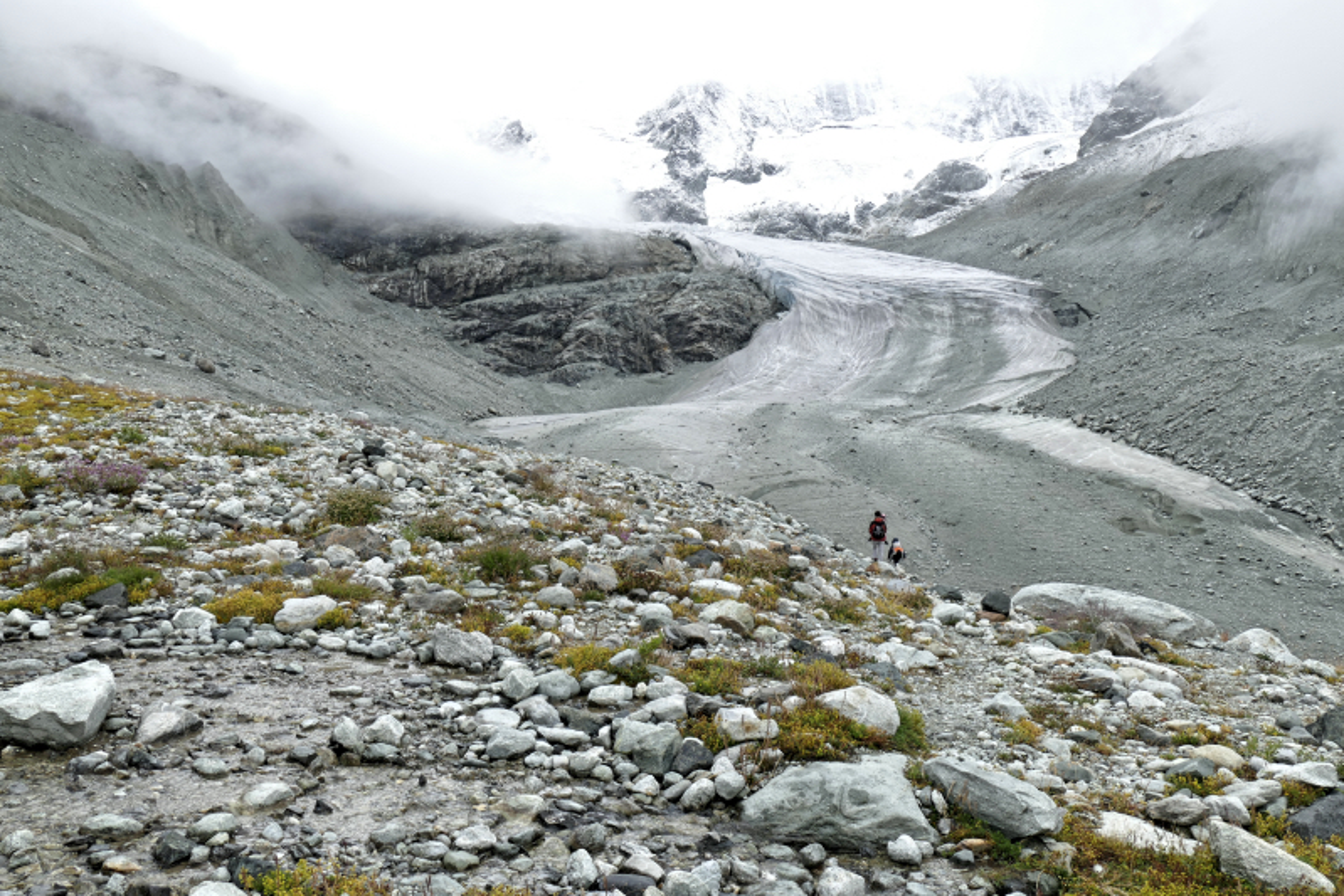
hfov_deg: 60.3
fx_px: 1157
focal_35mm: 31
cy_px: 448
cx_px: 672
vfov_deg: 42.3
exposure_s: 1/250
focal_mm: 11.35
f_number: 8
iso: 125
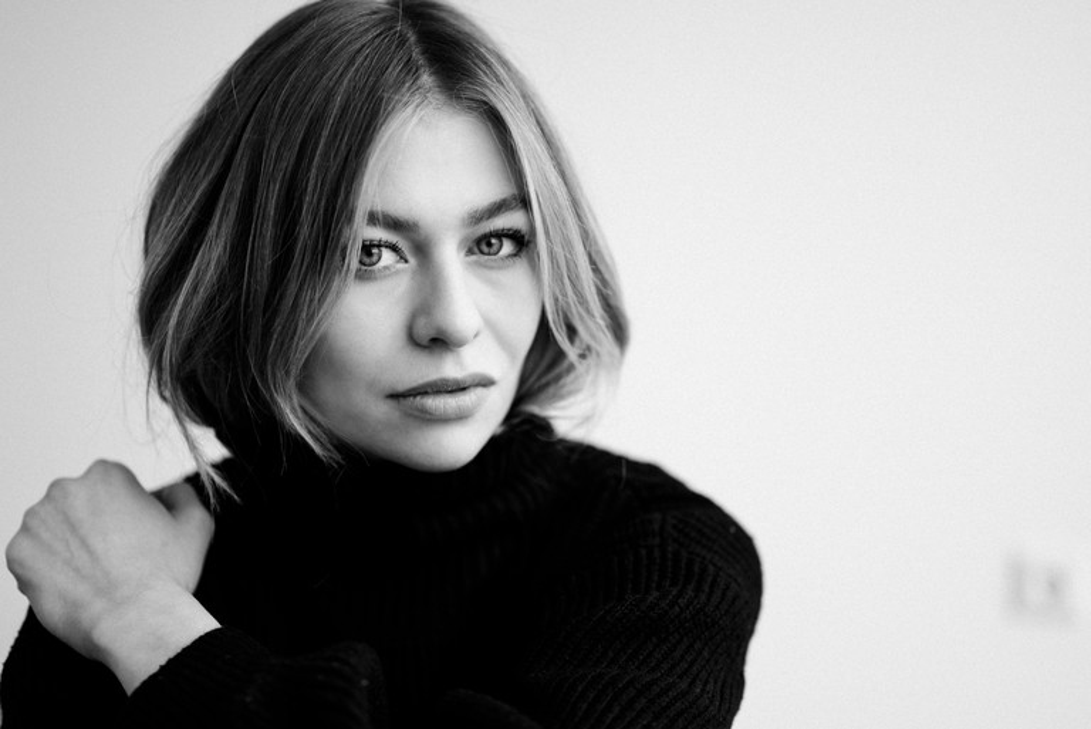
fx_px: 1516
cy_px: 364
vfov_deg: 27.0
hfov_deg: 39.6
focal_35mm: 50
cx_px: 546
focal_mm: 50
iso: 100
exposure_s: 1/500
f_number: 1.8
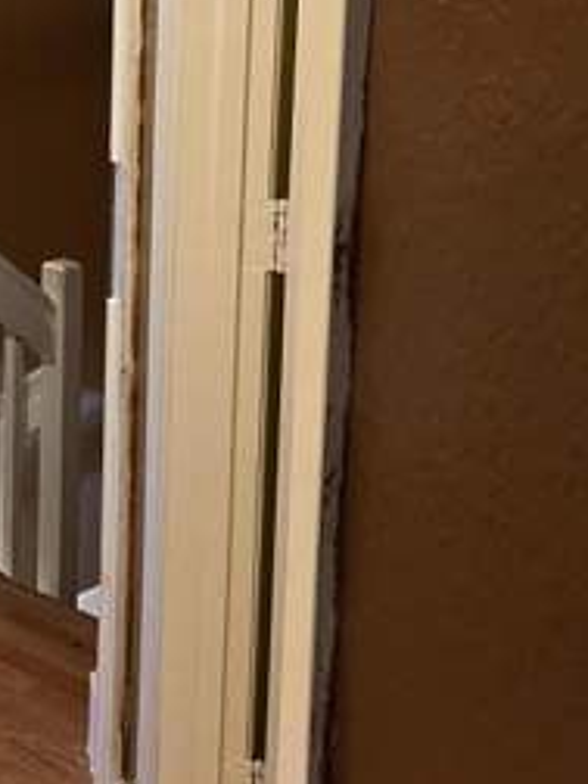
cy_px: 124
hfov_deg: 20.7
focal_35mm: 66
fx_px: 1495
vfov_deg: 28.6
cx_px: -134
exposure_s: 1/60
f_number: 1.5
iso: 400
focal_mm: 5.7
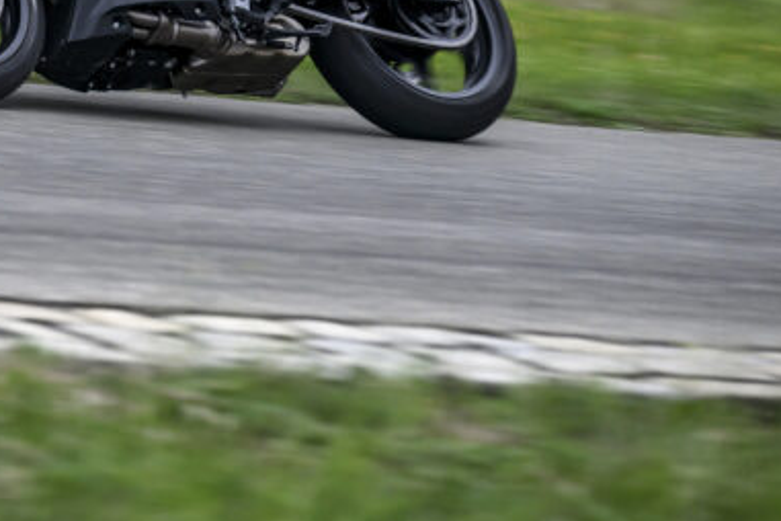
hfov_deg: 7.6
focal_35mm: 269
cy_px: -130
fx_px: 5835
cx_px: -12
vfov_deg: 5.1
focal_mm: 100
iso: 400
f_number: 4
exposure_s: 1/200
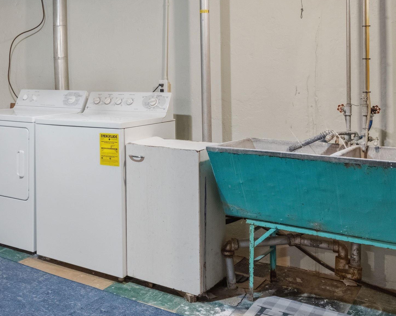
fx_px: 492
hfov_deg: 41.9
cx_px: 79
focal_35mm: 42
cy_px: 93
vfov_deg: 35.1
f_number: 8
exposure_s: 1
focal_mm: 14.1
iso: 800
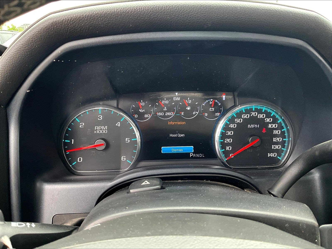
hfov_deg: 61.7
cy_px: 124
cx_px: 166
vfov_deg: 48.2
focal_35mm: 29
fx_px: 278
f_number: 1.8
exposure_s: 1/122
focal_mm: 3
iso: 64
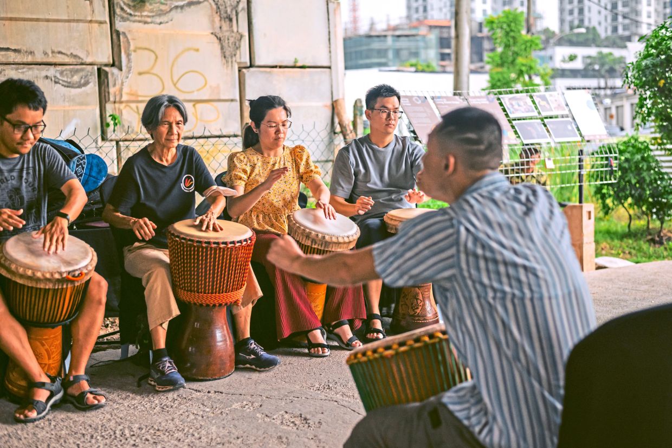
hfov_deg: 39.6
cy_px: 224
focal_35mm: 50
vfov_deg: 27.0
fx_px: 933
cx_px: 336
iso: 1000
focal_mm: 50
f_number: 2.5
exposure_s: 1/400
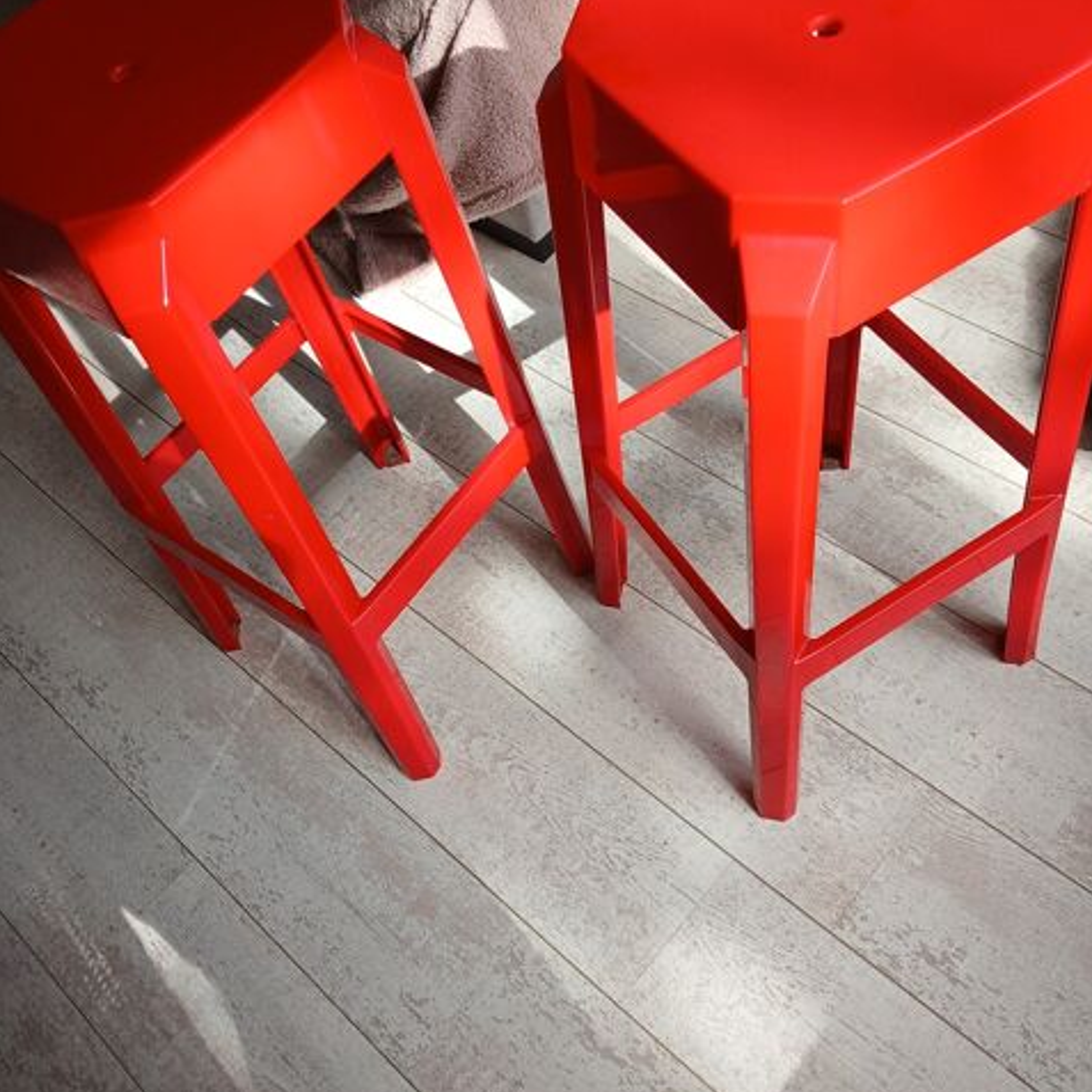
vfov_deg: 51.1
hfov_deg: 51.1
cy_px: 577
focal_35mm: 32
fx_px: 1142
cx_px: 545
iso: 25
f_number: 1.8
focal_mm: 3.98
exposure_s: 1/100
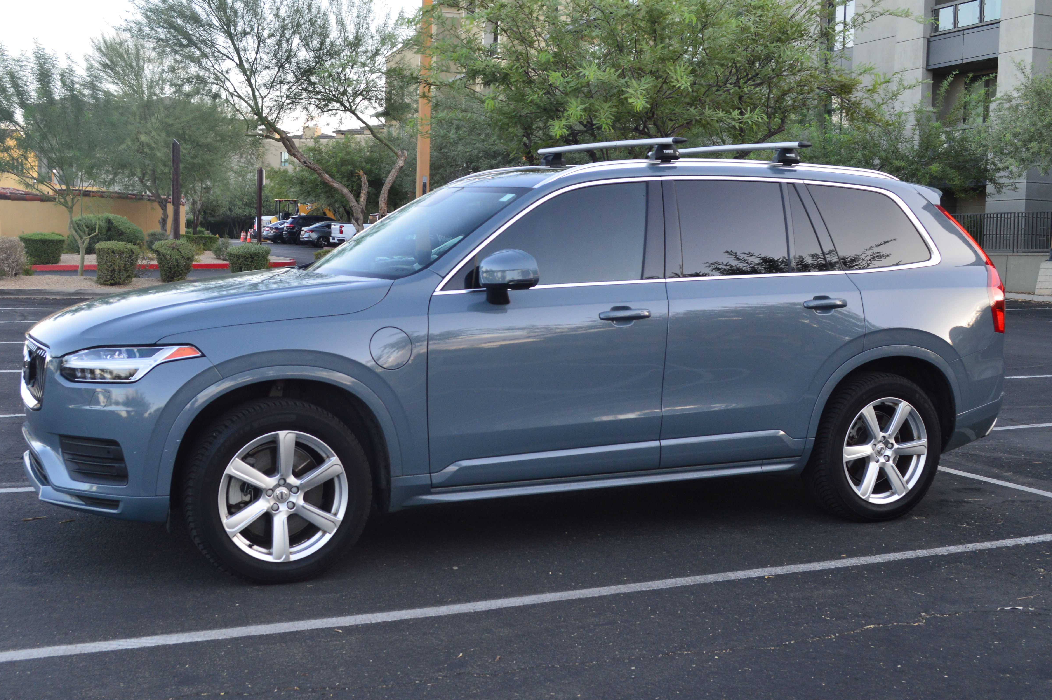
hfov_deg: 43.6
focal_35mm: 45
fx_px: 1314
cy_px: 367
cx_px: 476
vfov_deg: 29.8
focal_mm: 24
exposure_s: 1/80
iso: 400
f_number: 8
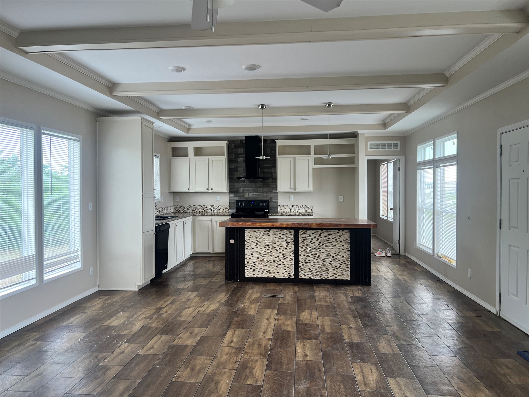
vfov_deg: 53.1
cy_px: 198
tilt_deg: -1.2
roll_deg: +0.5
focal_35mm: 26
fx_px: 397
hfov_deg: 67.3
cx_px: 264
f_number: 1.5
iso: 50
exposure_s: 1/162
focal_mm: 5.7
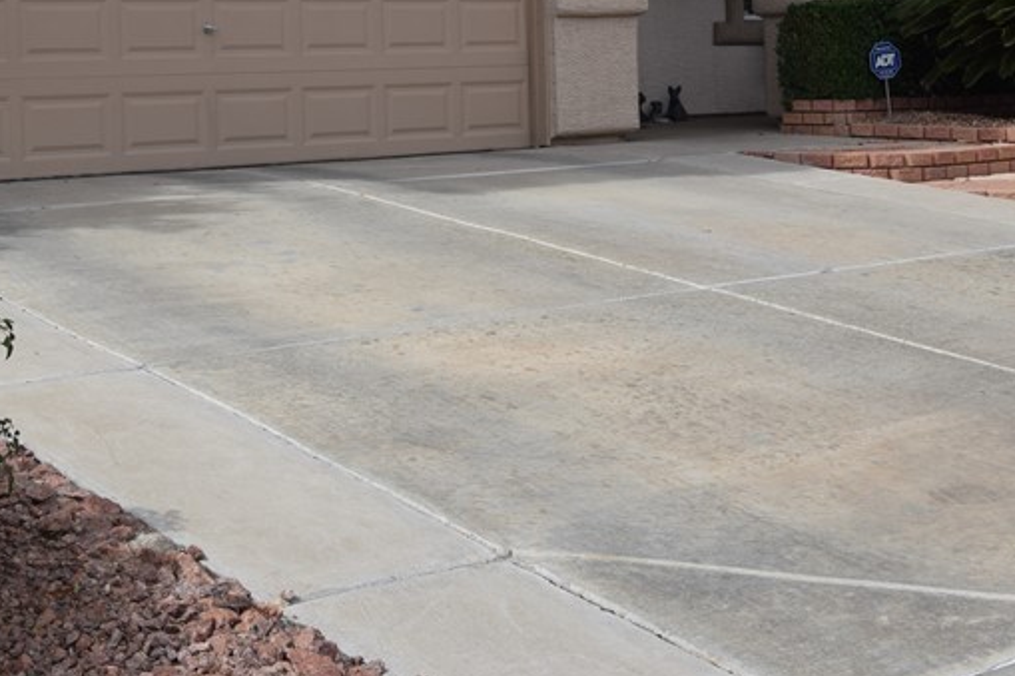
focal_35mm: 64
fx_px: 1804
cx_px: 391
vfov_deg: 20.6
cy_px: 6
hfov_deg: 31.3
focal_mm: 20
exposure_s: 1/400
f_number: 10
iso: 200
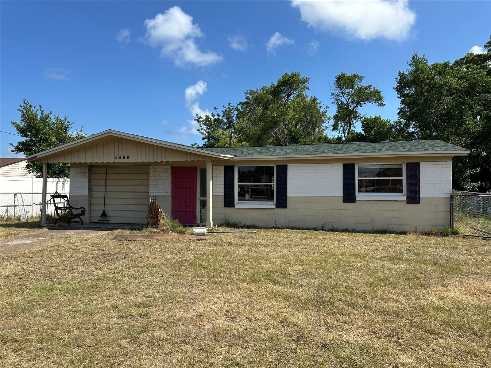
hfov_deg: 71.6
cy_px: 184
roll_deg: -0.6
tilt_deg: +1.7
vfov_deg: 56.8
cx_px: 246
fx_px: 340
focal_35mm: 24
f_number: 1.78
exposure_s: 1/4348
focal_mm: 6.86
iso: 80
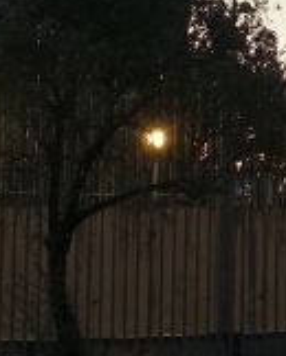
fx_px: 3094
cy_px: -242
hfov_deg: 5.0
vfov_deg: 6.5
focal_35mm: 293
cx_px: 880
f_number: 4
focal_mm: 13.53
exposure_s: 1/160
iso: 125
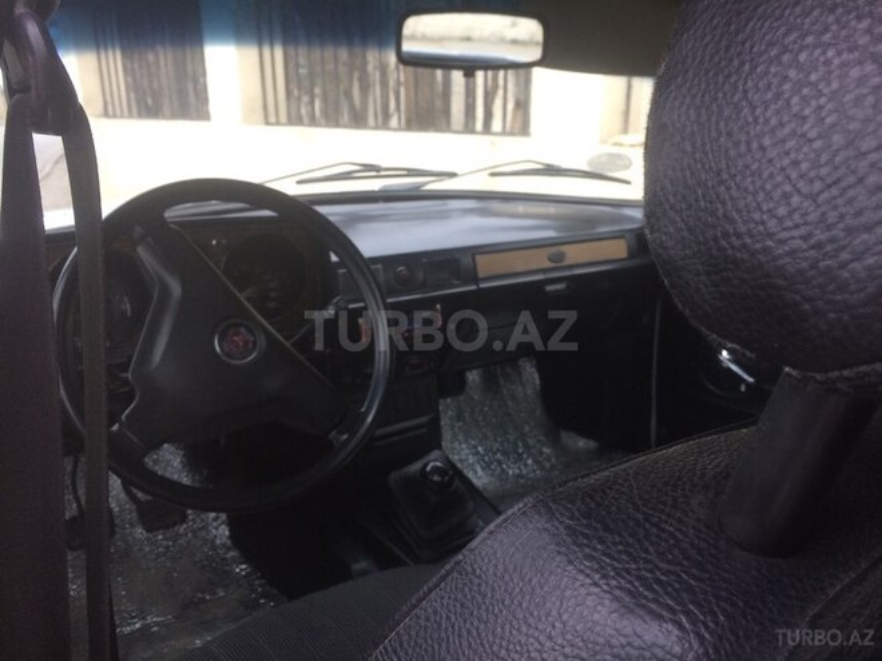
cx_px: 441
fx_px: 739
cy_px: 330
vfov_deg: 48.2
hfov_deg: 61.7
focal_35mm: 29
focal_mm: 4.15
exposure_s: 1/33
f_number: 2.2
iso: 50
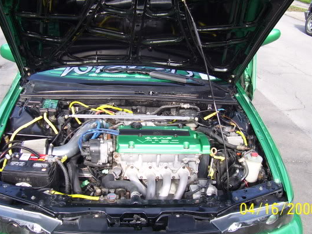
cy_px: 102
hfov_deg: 45.7
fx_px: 370
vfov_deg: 35.1
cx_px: 144
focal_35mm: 41
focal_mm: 5.6
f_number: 2.7
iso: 80
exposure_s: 1/250
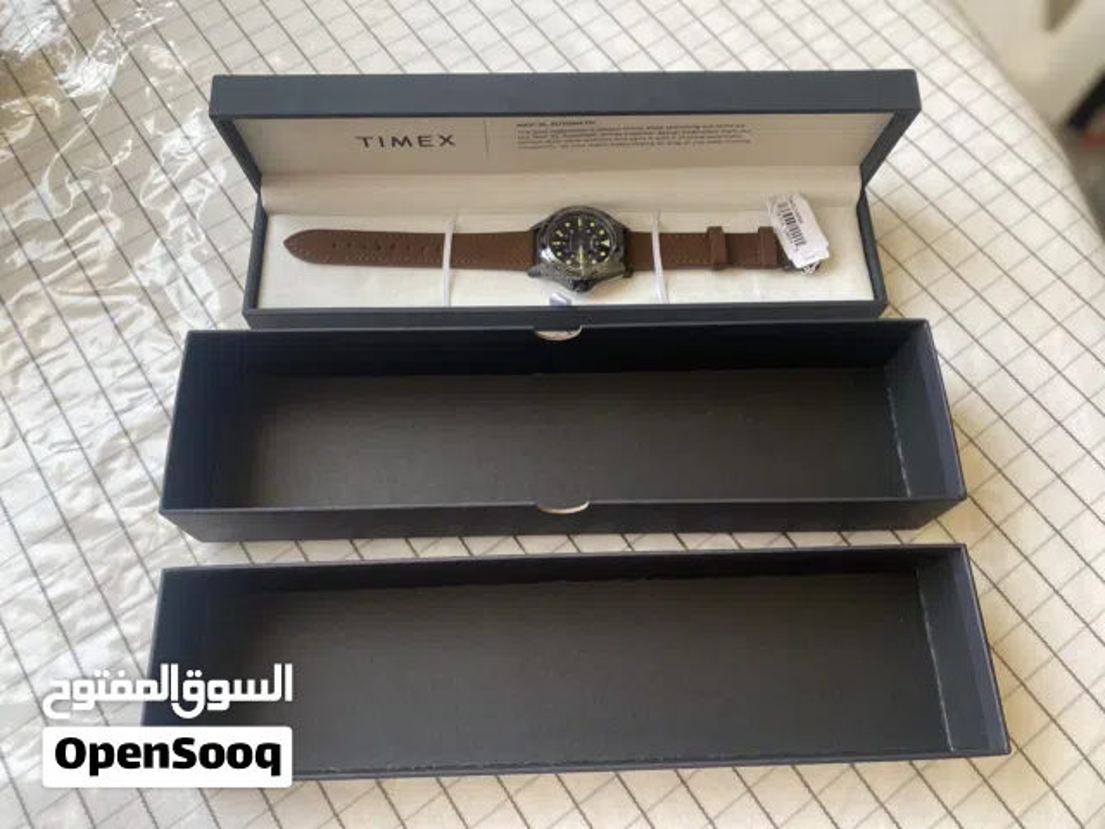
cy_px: 414
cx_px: 552
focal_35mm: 26
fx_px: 830
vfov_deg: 53.1
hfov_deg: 67.3
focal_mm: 4.25
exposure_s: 1/82
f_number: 1.8
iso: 125
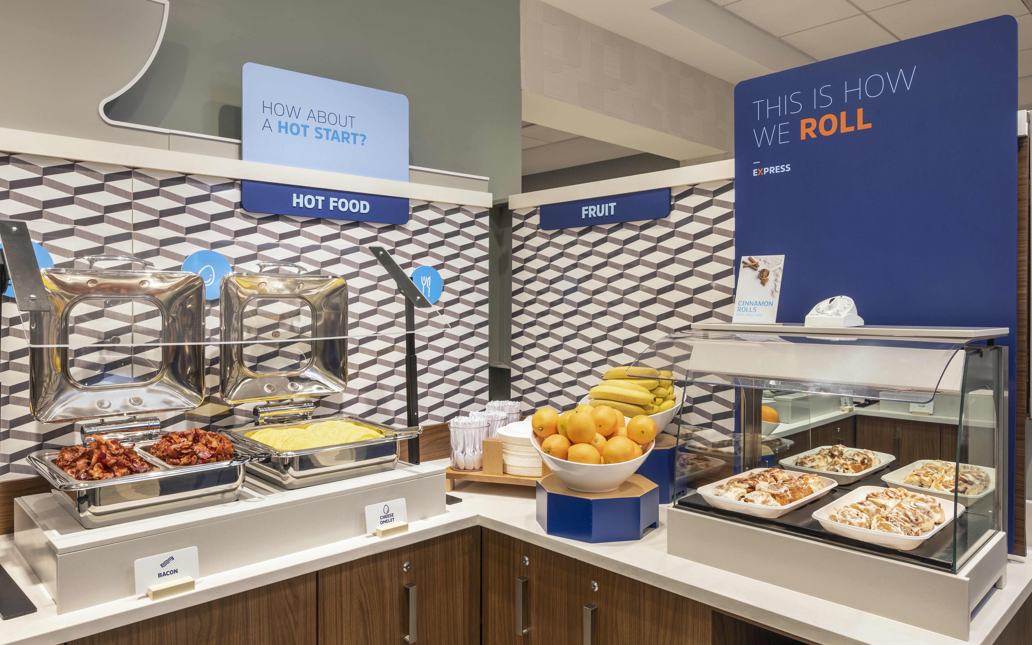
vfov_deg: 51.1
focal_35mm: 24
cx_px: 520
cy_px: 311
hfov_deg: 74.8
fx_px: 675
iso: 100
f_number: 11
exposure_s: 1/2.5
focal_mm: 23
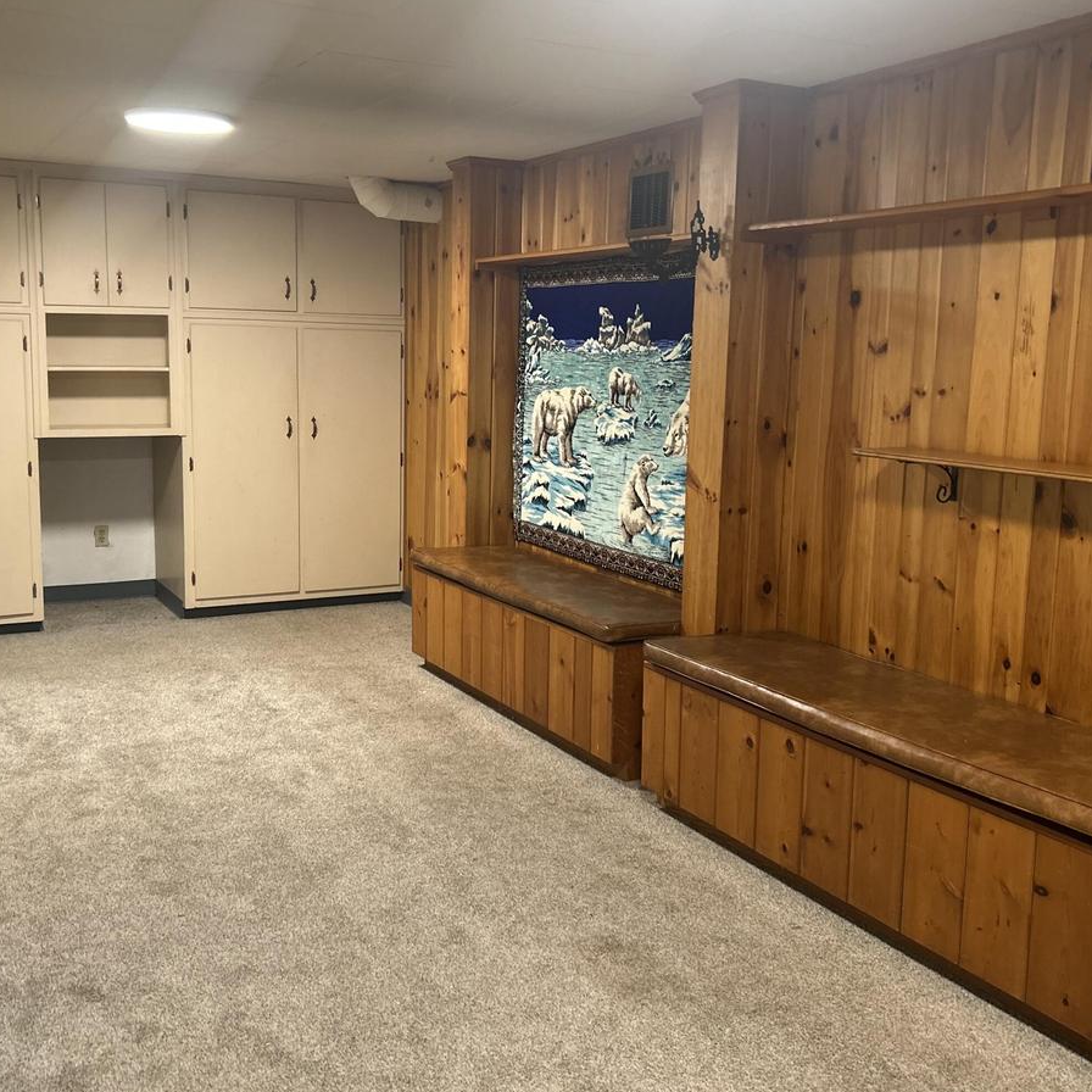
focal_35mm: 35
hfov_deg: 47.2
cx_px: 508
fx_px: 1249
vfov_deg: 47.2
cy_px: 516
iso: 320
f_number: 1.5
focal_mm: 5.7
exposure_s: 1/60
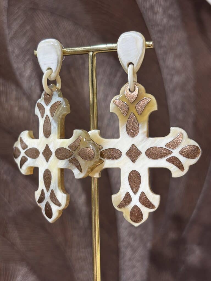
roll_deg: +0.5
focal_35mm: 52
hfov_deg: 28.0
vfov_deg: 36.8
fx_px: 423
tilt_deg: -2.9
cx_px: 106
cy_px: 140
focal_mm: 5.96
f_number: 1.6
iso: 25
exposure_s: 1/50
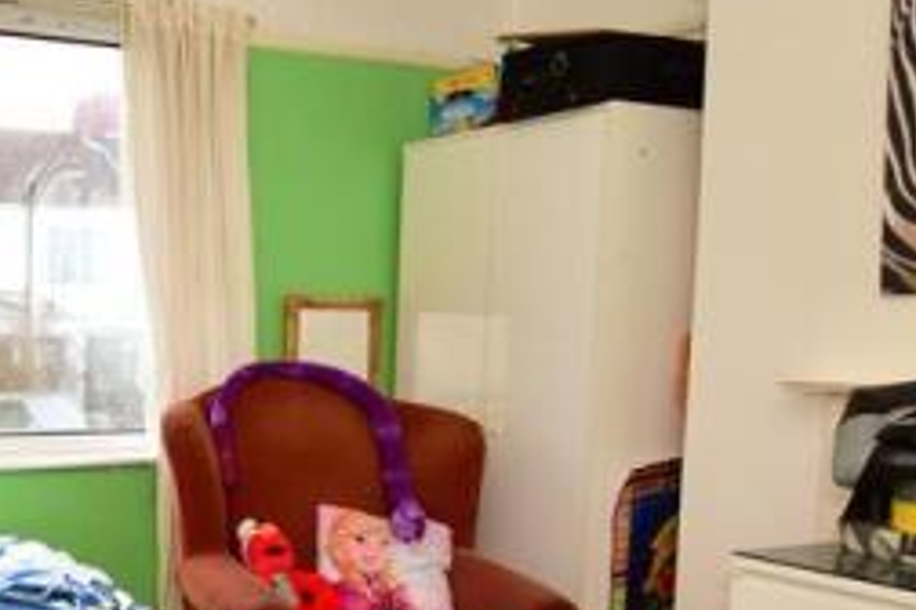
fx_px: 992
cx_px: -11
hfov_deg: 42.4
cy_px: 408
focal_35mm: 39
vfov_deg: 33.9
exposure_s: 1/50
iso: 400
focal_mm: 10
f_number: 6.3
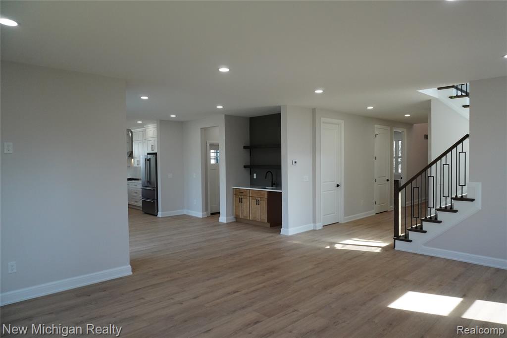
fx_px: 338
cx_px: 254
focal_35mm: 24
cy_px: 169
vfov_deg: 53.1
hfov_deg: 73.8
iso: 1600
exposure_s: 1/400
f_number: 5.6
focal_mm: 16
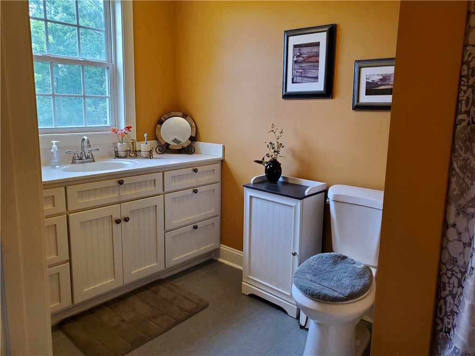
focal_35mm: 26
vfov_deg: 53.1
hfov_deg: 67.3
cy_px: 178
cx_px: 238
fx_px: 357
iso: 320
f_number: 2.4
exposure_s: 1/120
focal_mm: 4.3
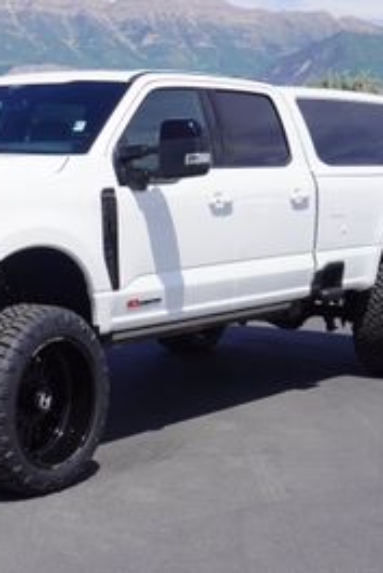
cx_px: 61
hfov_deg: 18.1
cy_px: 286
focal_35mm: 75
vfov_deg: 27.1
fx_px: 1191
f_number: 11
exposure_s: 1/160
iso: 100
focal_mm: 33
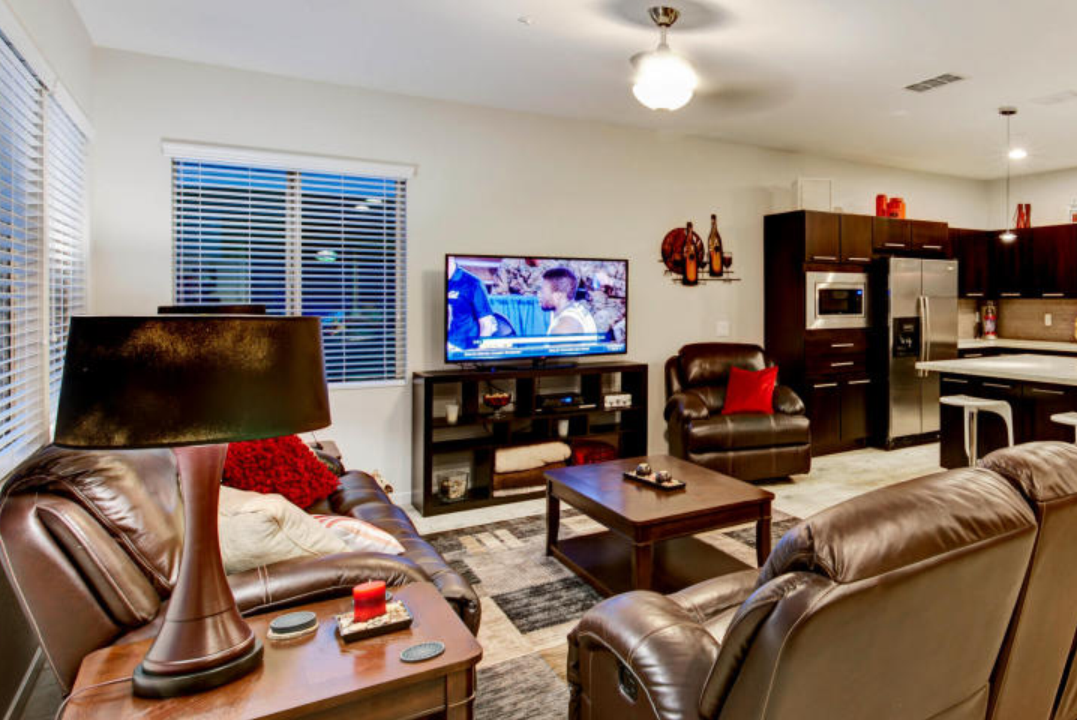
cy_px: 264
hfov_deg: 67.3
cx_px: 851
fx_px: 719
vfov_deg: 52.6
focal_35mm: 24
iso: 125
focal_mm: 15
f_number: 11
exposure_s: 20
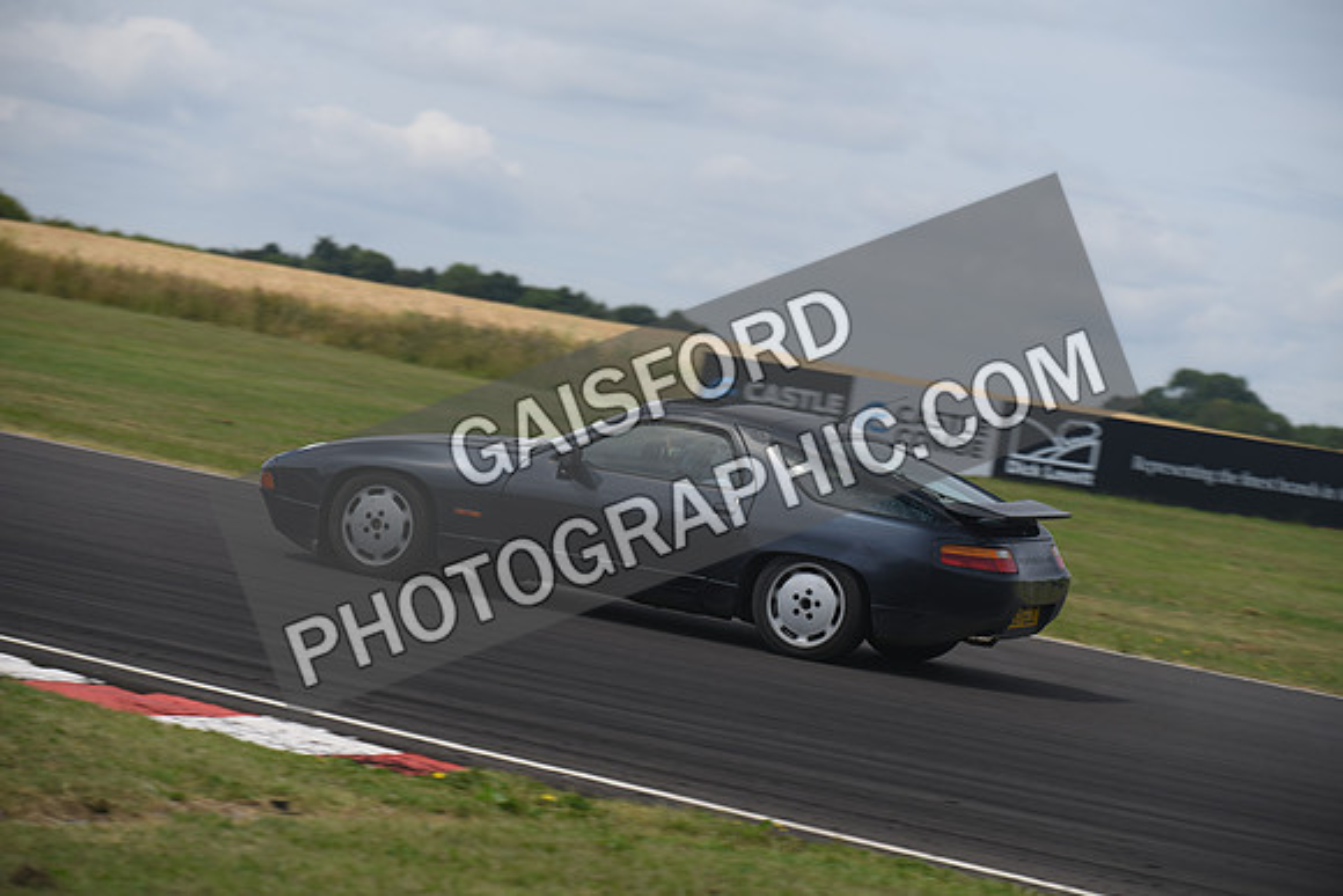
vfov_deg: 10.2
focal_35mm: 135
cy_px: 448
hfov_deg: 15.2
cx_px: 672
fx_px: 5037
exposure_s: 1/500
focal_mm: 135
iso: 160
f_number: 5.6
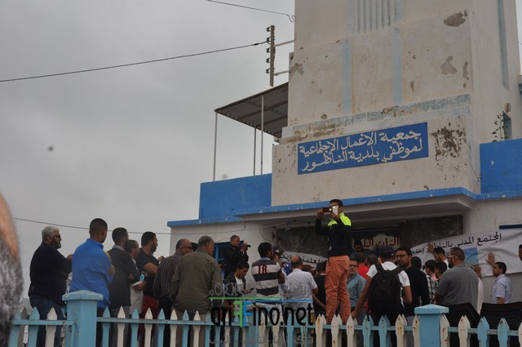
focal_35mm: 42
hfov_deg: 46.5
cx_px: 261
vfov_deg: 31.8
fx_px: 608
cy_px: 174
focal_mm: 28
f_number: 10
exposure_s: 1/200
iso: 200
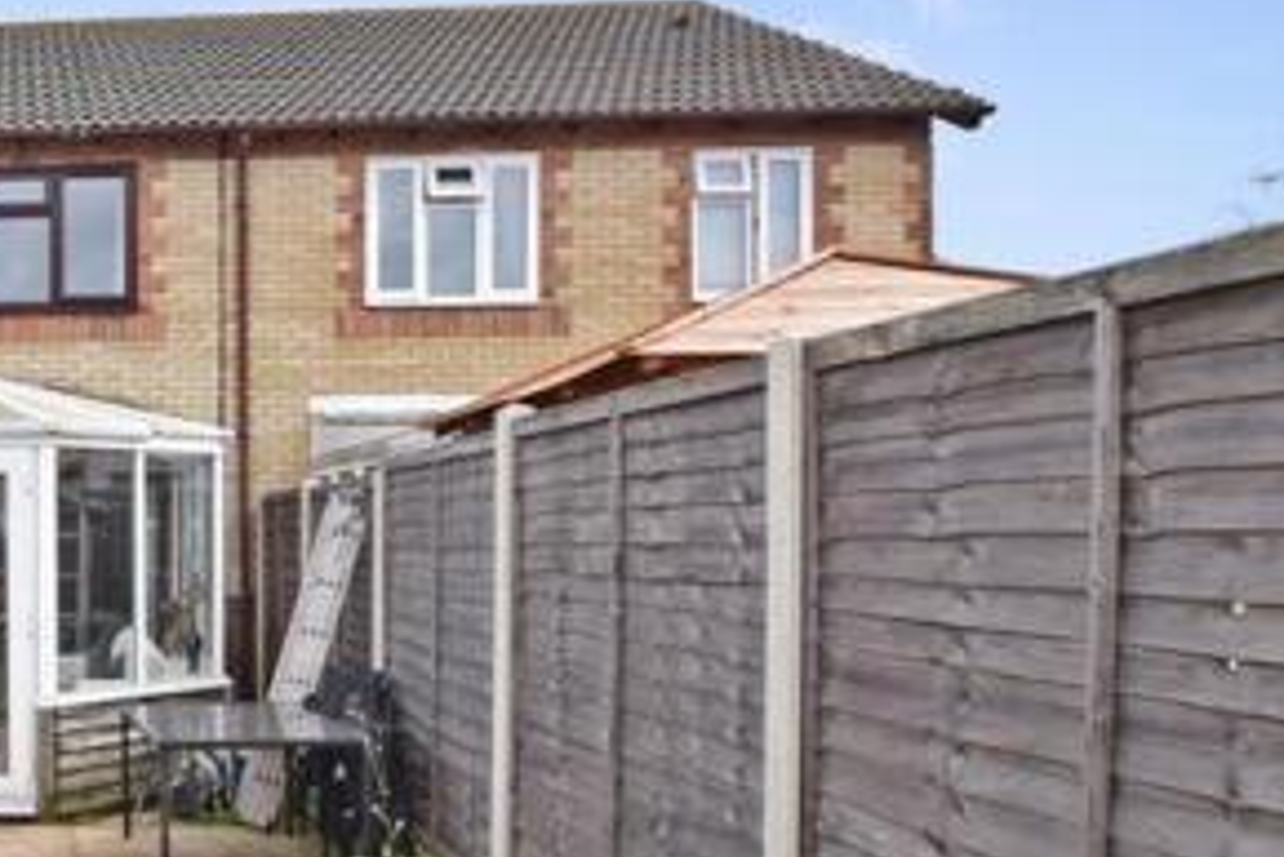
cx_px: -138
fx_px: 1213
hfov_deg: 43.0
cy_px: 548
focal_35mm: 34
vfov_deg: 38.6
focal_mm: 10
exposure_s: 1/200
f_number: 10
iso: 400
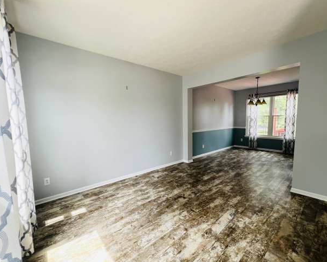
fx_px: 136
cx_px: 166
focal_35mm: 14
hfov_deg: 100.7
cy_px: 133
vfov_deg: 88.0
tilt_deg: -5.8
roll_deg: +1.4
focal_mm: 1.57
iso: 50
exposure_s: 1/99
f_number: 1.8
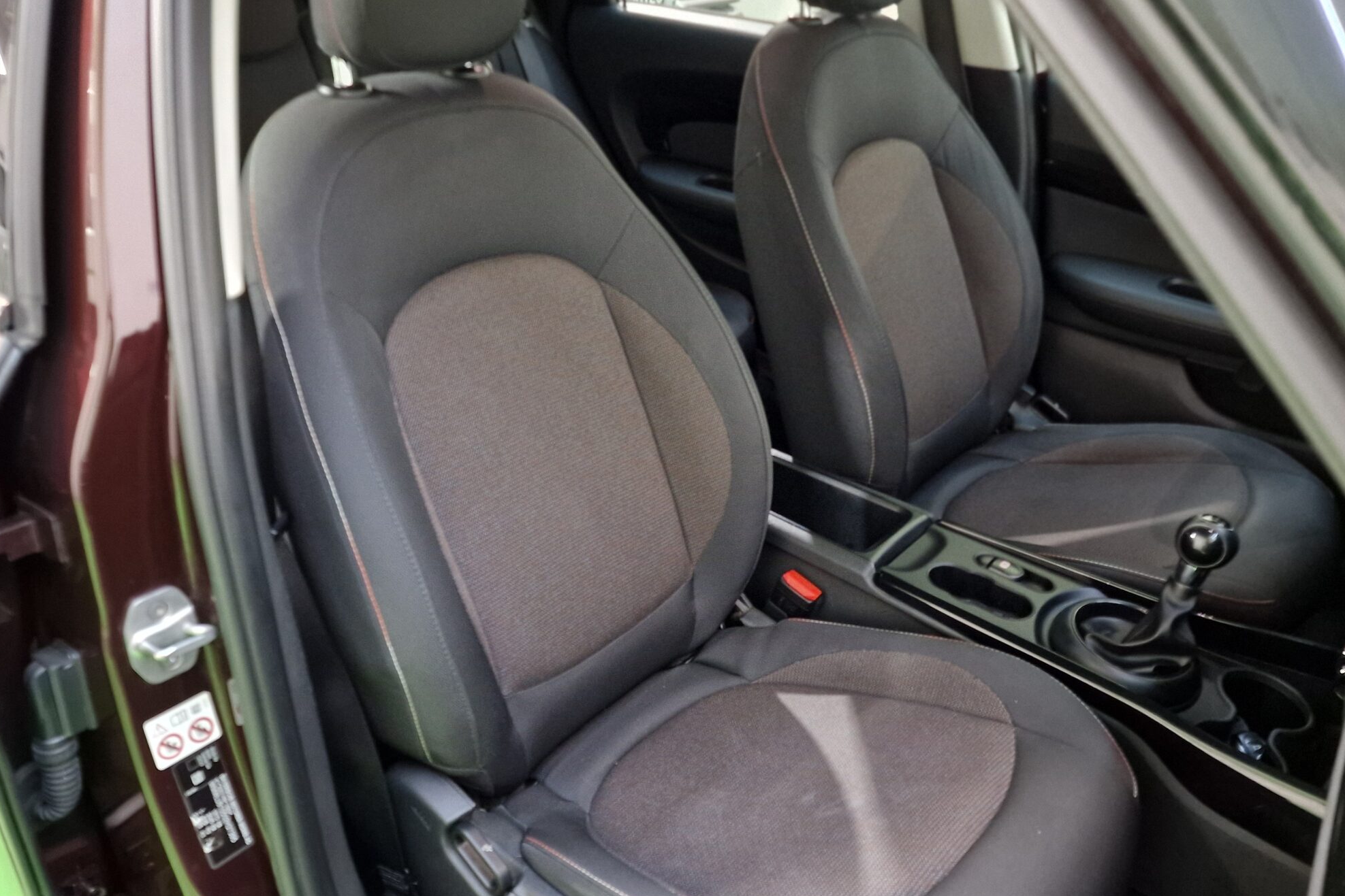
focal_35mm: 31
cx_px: 648
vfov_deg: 42.3
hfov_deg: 60.3
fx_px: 1158
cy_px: 457
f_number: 1.8
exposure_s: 1/20
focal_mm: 6.4
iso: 400
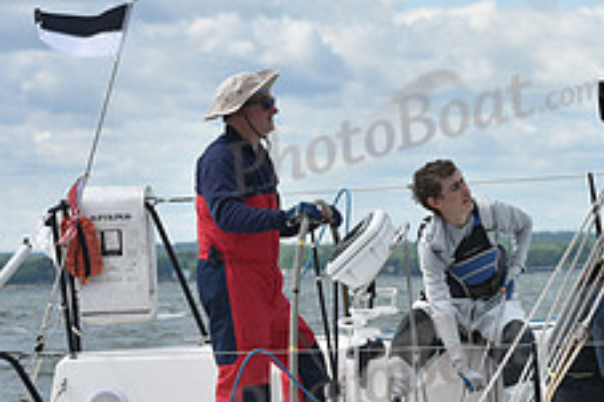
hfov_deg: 7.8
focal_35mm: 261
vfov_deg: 5.2
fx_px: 4376
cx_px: 742
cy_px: 473
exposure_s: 1/1000
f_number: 7.1
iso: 320
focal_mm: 102
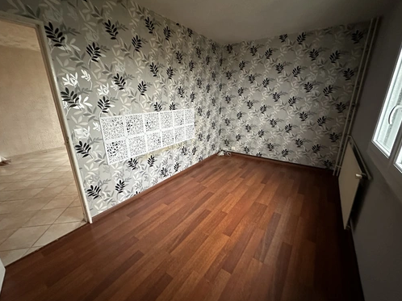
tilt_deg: -16.8
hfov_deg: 98.2
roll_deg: +0.5
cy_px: 152
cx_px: 205
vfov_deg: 81.7
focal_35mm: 15
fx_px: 174
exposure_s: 1/60
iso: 1000
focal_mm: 2.22
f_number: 2.2
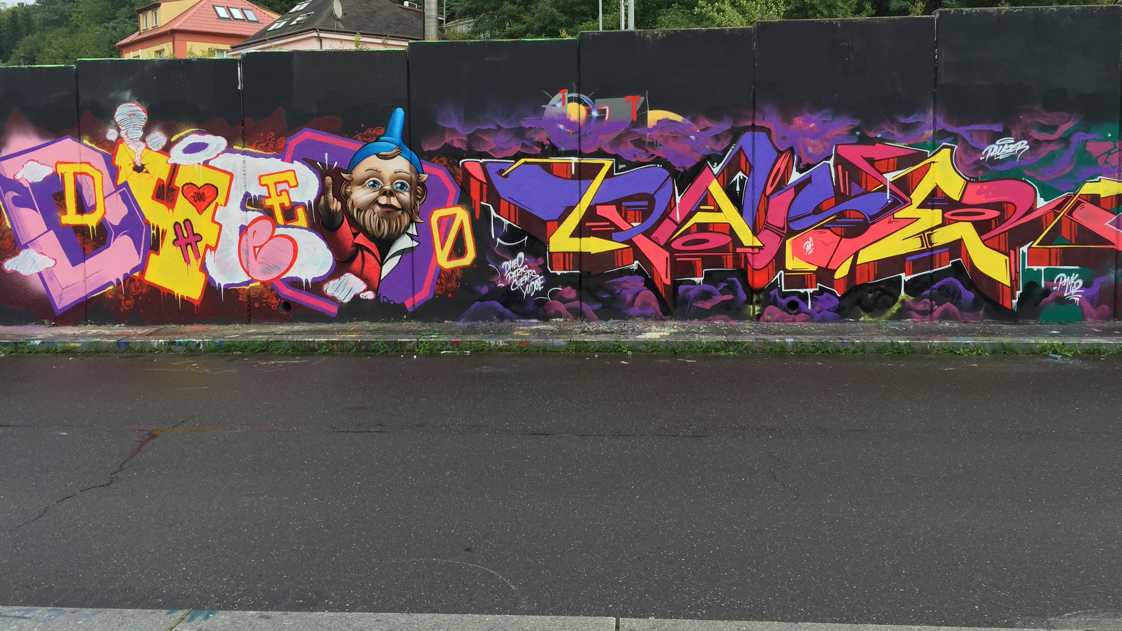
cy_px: 244
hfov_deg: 61.0
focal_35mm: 32
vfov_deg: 36.5
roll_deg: -0.4
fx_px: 952
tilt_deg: -3.2
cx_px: 557
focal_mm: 4.15
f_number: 2.2
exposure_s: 1/304
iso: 32
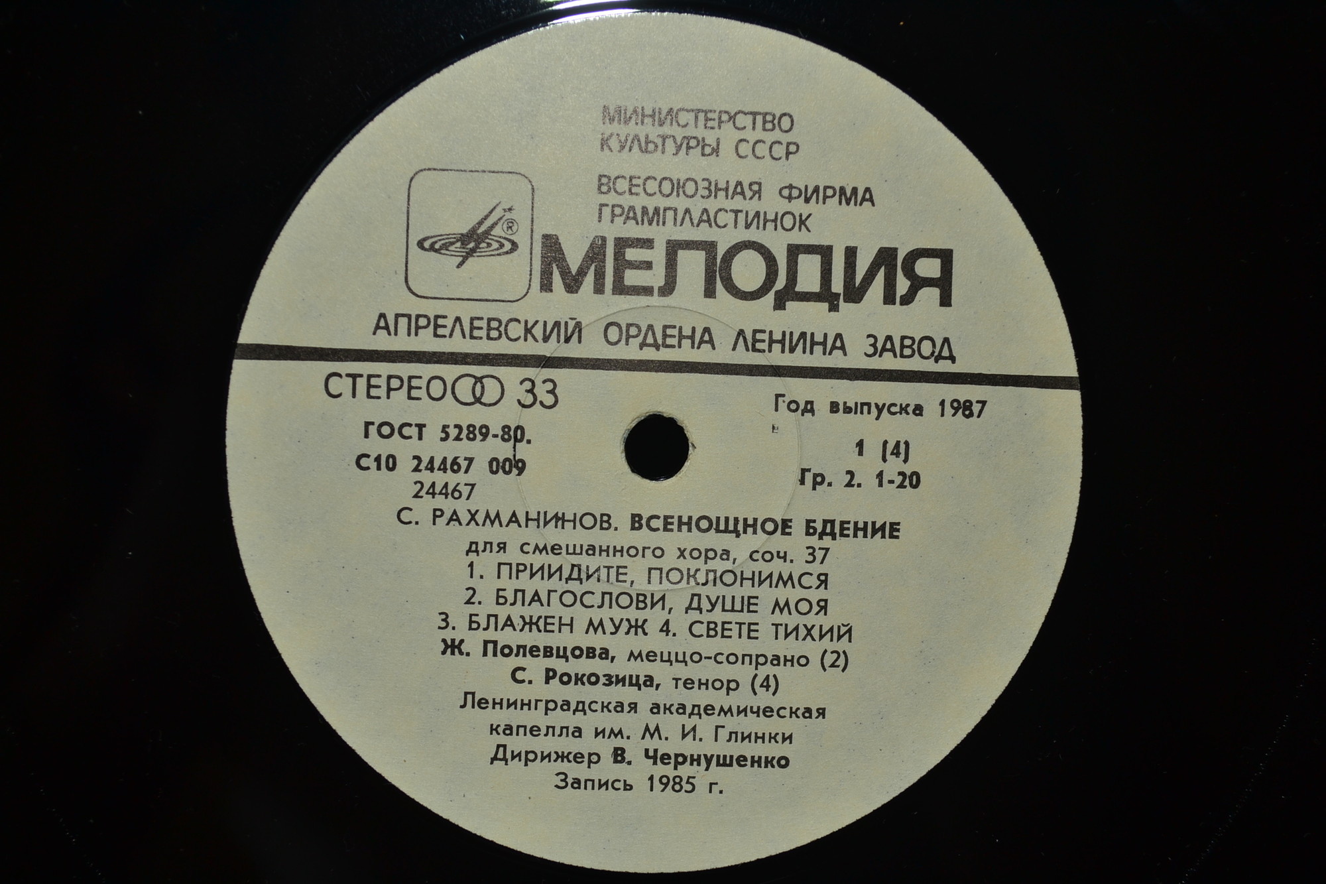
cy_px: 442
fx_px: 1878
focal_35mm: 51
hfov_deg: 38.9
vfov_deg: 26.5
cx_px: 663
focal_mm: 34
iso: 100
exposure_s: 1/60
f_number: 5
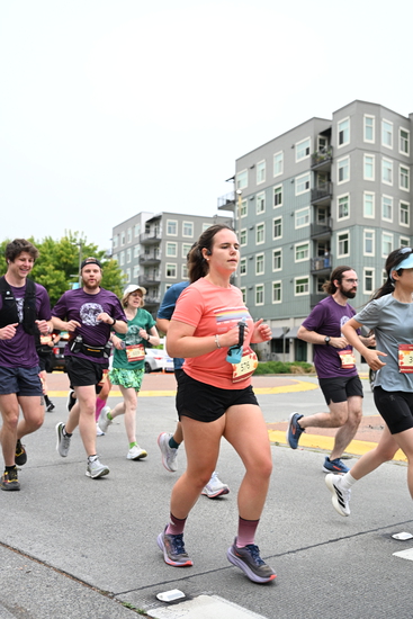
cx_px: 206
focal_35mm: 39
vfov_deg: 49.5
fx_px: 671
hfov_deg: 34.2
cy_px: 310
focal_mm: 39
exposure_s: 1/800
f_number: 4
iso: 1600
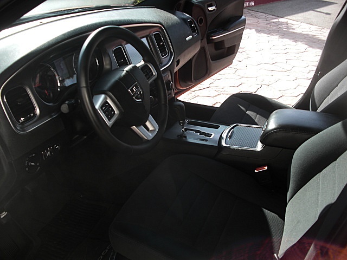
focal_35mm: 36
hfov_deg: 51.4
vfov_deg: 39.7
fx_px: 361
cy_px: 130
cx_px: 174
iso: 50
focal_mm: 6.3
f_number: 2.8
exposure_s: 1/200
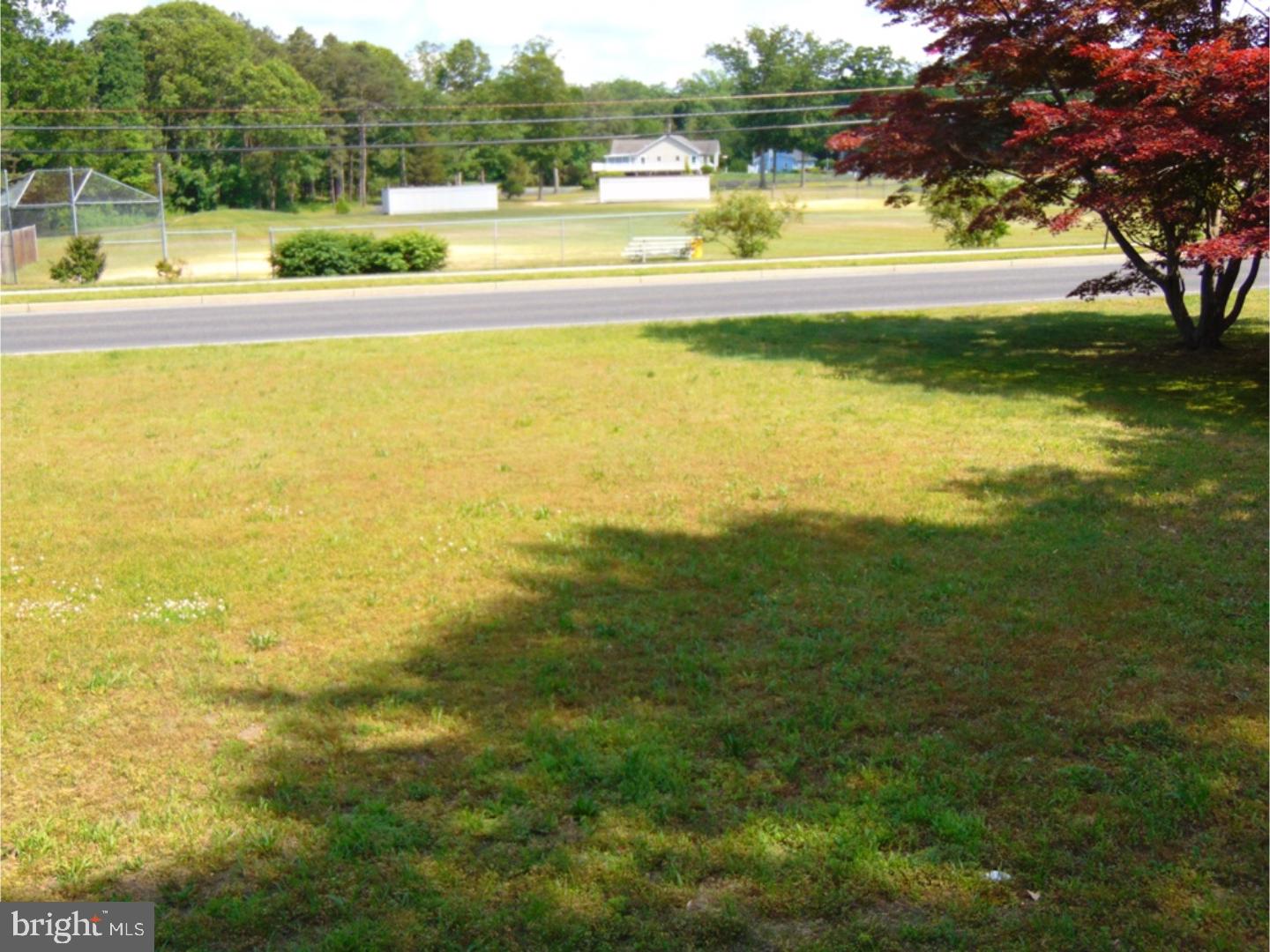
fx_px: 1541
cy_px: 476
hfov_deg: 44.8
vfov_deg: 34.3
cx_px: 635
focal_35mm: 42
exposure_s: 1/400
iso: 80
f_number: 8.7
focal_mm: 7.6
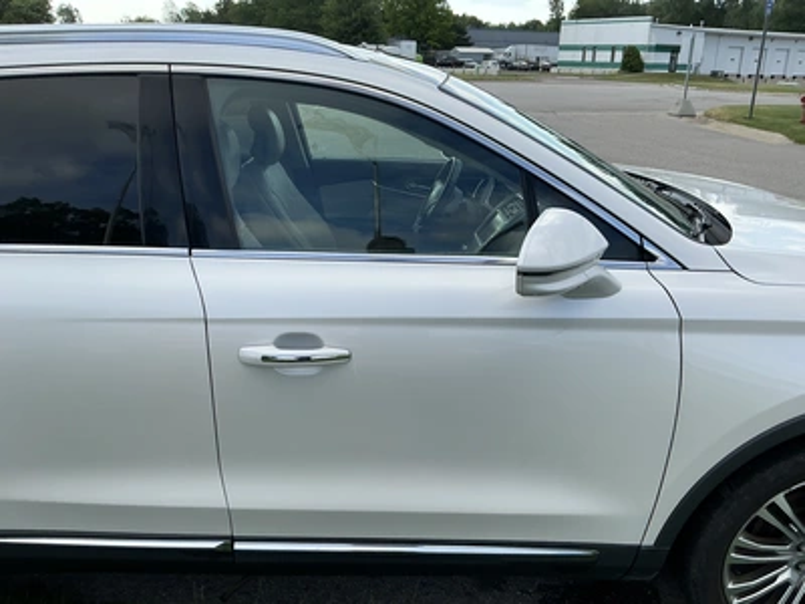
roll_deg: -1.2
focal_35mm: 28
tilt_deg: -18.4
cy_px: 302
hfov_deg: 63.4
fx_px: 651
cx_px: 402
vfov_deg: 49.7
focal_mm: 3
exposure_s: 1/944
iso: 25
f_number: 1.8
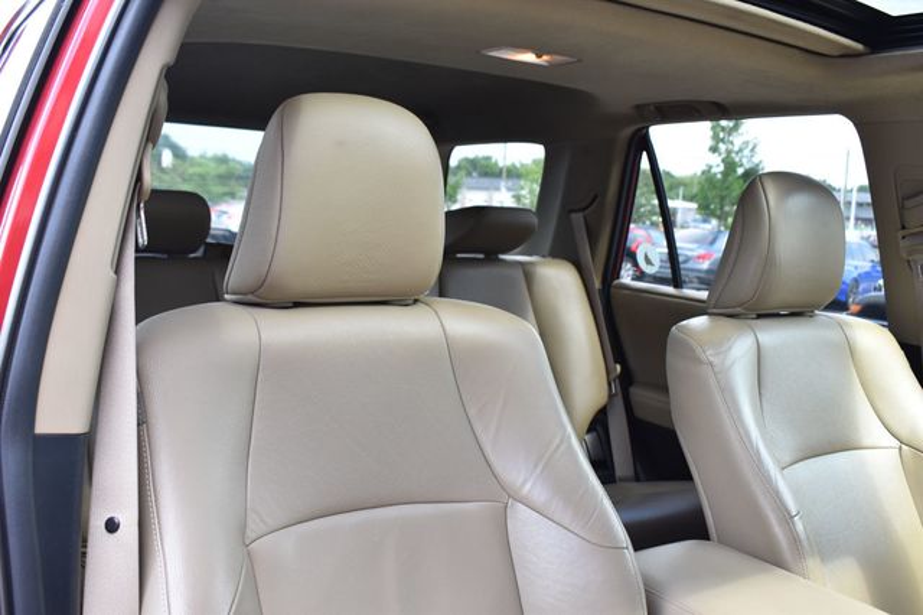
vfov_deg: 36.8
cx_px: 462
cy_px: 308
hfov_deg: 53.2
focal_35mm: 36
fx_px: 922
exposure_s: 1/125
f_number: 5.6
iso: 400
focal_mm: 24
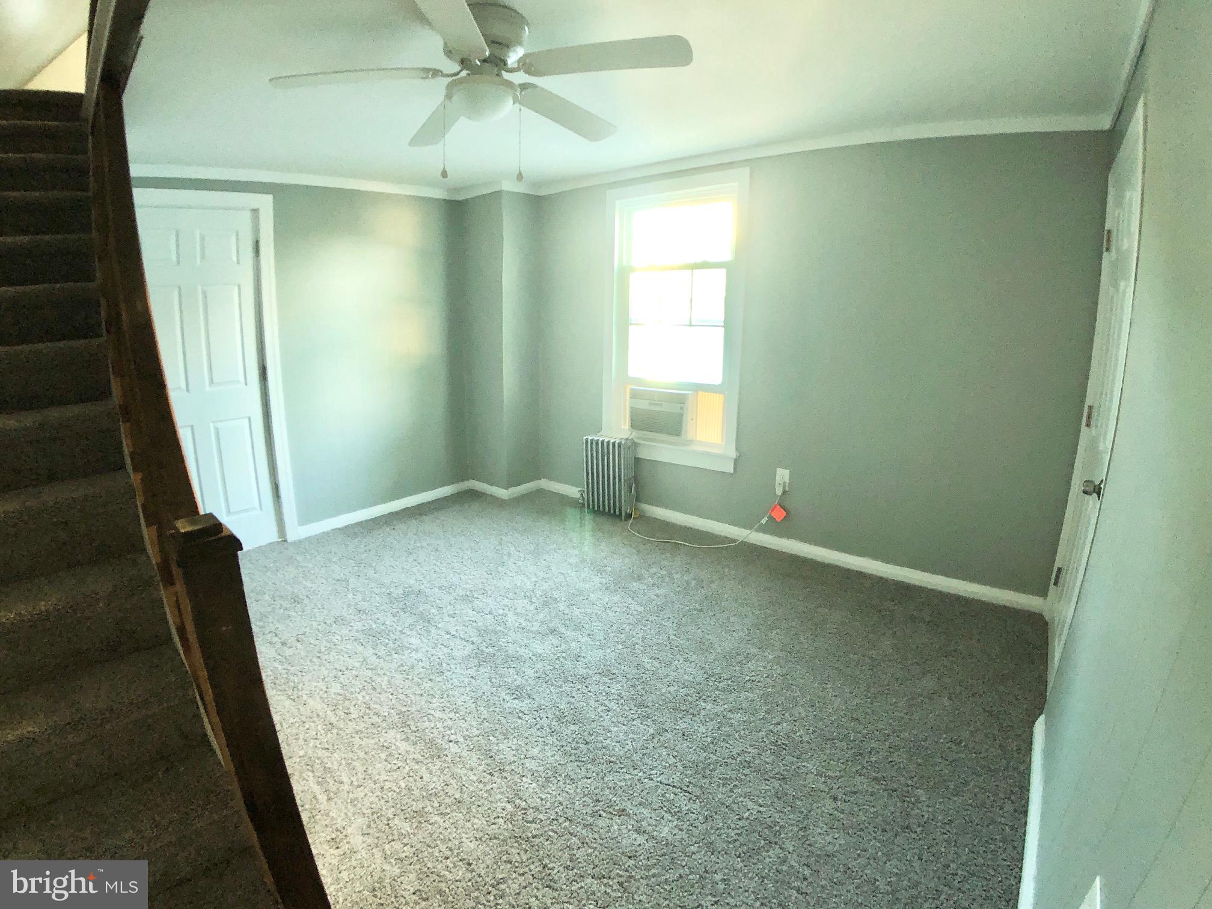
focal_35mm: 28
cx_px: 606
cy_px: 454
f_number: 1.8
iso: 125
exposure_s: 1/30
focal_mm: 4
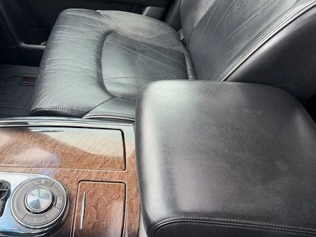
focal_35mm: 34
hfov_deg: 53.1
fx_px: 310
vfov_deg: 41.8
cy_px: 111
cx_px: 111
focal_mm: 6.76
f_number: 1.78
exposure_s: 1/121
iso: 125
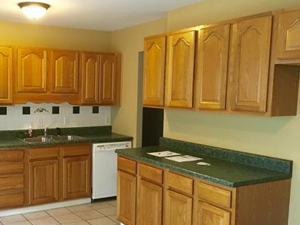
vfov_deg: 34.2
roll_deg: -0.7
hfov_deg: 43.8
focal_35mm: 42
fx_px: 364
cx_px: 88
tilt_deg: -6.3
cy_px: 132
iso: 160
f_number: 2.2
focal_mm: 4.15
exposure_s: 1/30
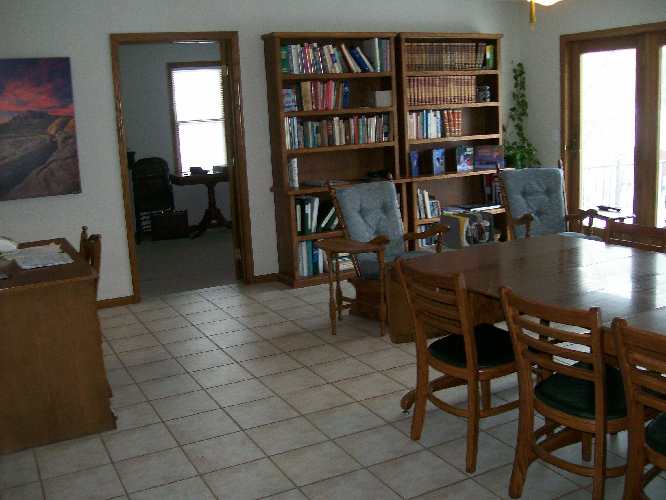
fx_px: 693
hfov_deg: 51.4
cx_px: 333
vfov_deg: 39.7
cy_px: 250
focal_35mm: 36
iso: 140
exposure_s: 1/64
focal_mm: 6
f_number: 2.7
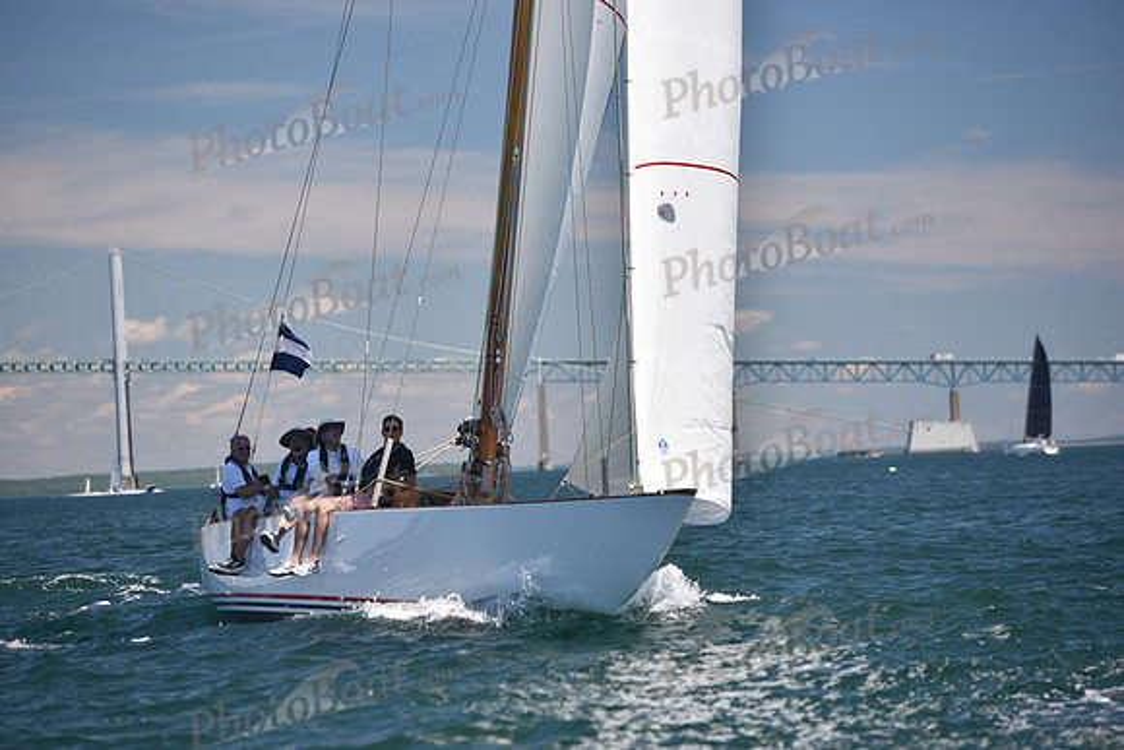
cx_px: 562
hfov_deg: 13.2
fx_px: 4840
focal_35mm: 155
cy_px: 375
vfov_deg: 8.9
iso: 200
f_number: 3.5
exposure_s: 1/1000
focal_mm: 155
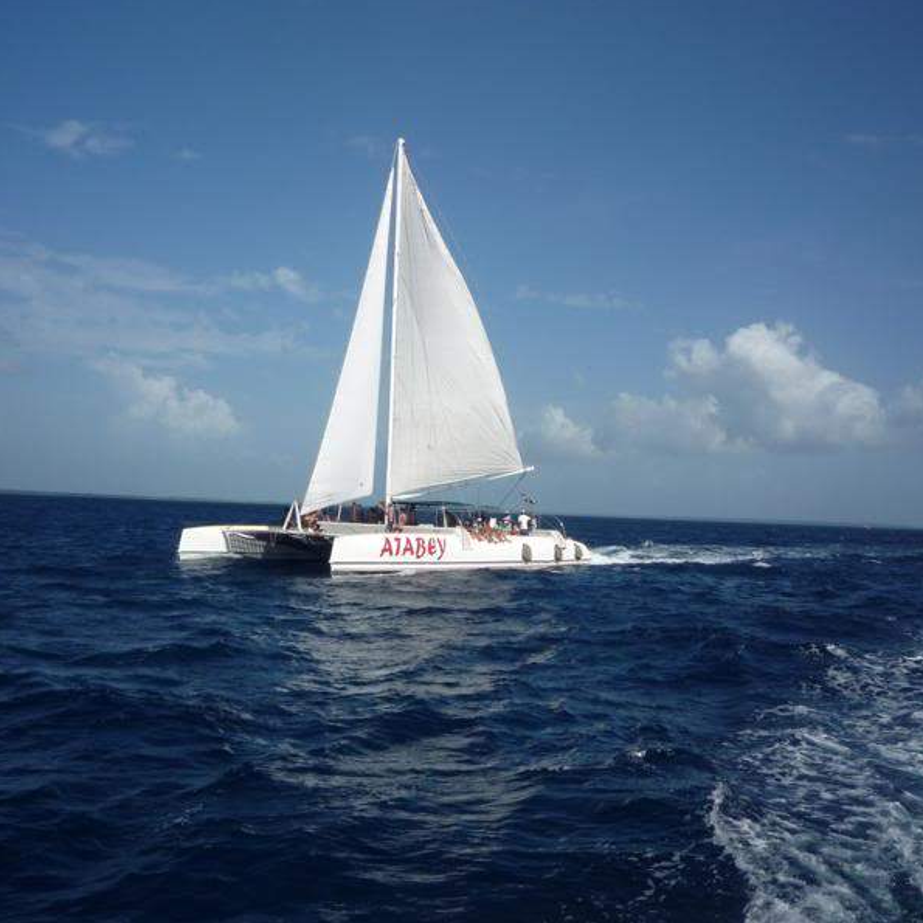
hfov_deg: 43.8
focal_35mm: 38
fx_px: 1146
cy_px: 459
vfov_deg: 43.9
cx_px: 442
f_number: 5.6
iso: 100
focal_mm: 5.2
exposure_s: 1/800
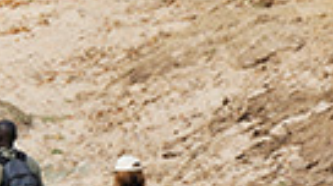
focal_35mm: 306
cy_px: -32
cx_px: -10
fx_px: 2698
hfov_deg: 7.0
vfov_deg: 3.9
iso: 400
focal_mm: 66
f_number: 6.3
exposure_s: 1/400
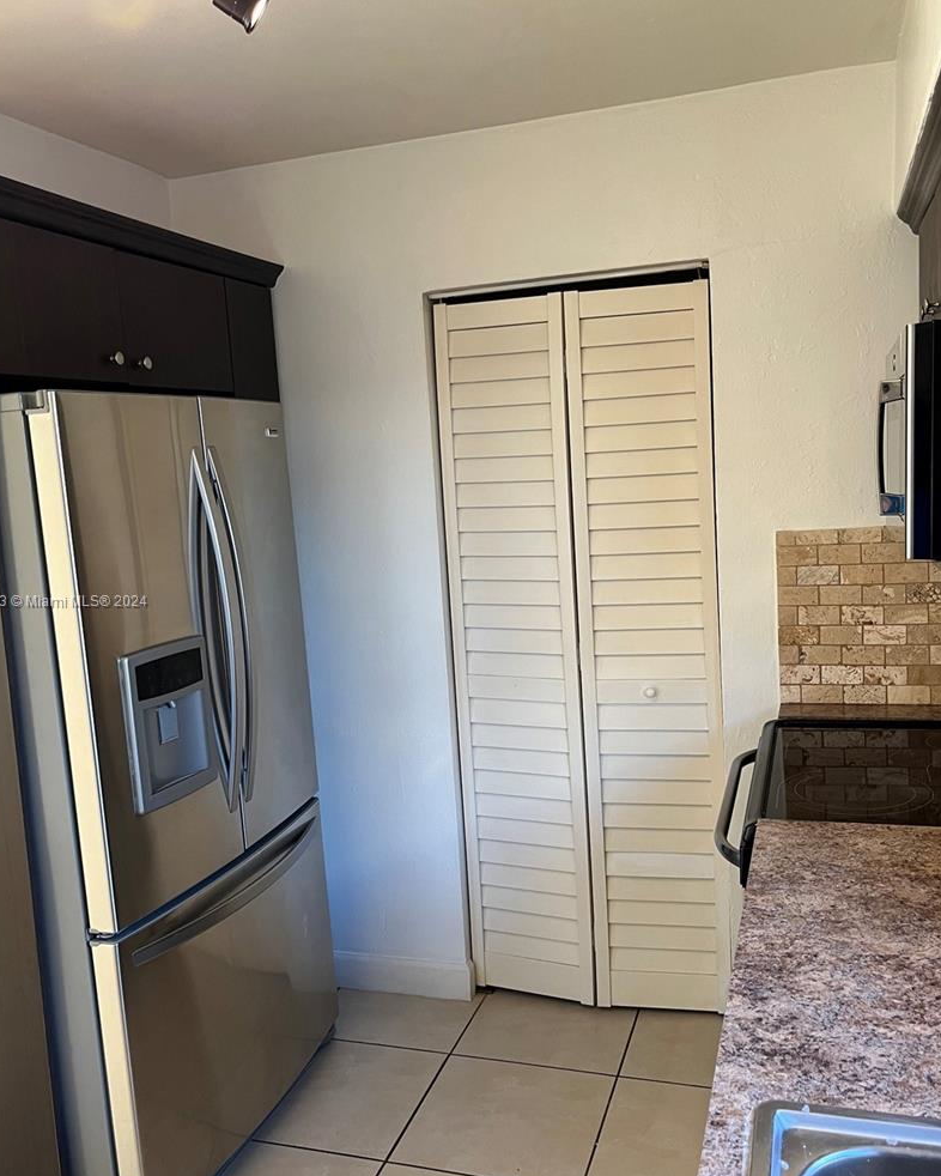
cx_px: 467
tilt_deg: -6.6
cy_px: 602
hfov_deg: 47.1
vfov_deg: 57.2
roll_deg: +4.9
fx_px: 1079
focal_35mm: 31
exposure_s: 1/60
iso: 100
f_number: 1.6
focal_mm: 5.1
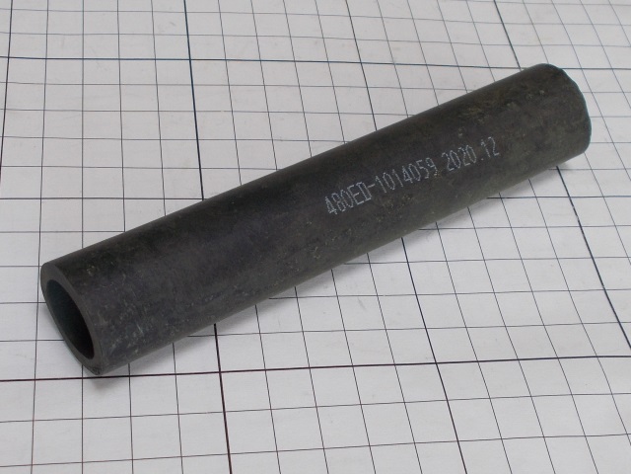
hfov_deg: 67.3
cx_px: 316
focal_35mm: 26
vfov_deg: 53.1
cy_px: 237
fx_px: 474
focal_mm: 4.6
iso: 100
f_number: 3.2
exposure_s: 1/25
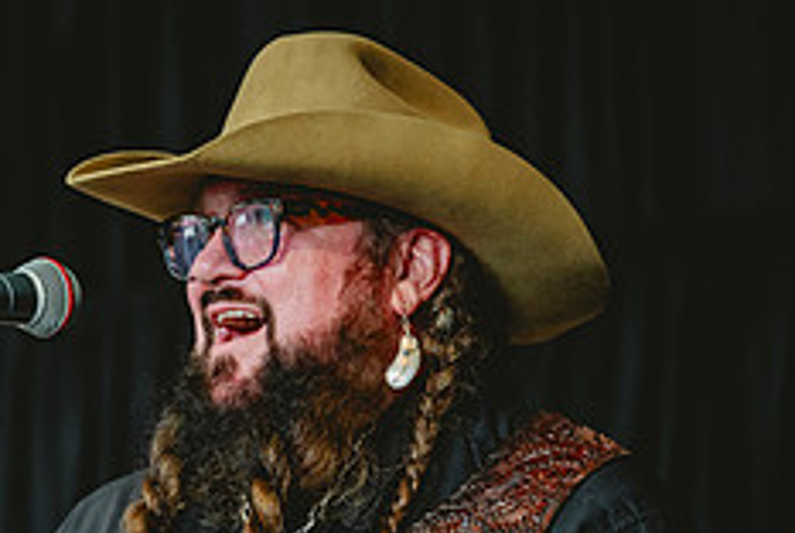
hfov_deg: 11.8
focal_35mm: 174
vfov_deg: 7.8
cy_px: 624
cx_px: 218
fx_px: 3847
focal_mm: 70
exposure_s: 1/500
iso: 800
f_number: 2.8
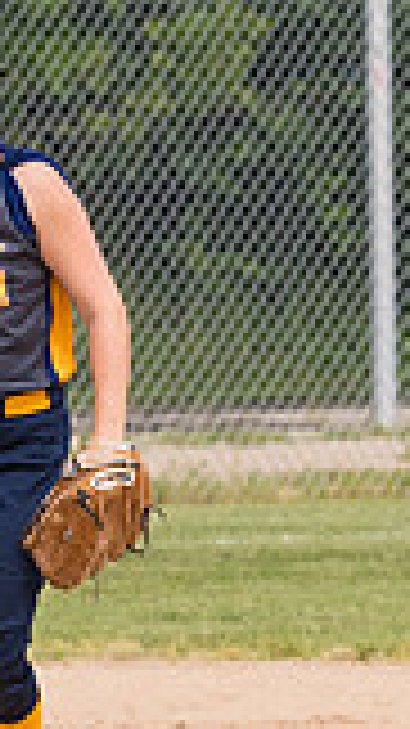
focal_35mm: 1038
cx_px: 1266
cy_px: 148
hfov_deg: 1.2
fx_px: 20083
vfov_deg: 2.1
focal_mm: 185
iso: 320
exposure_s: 1/1600
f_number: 5.6
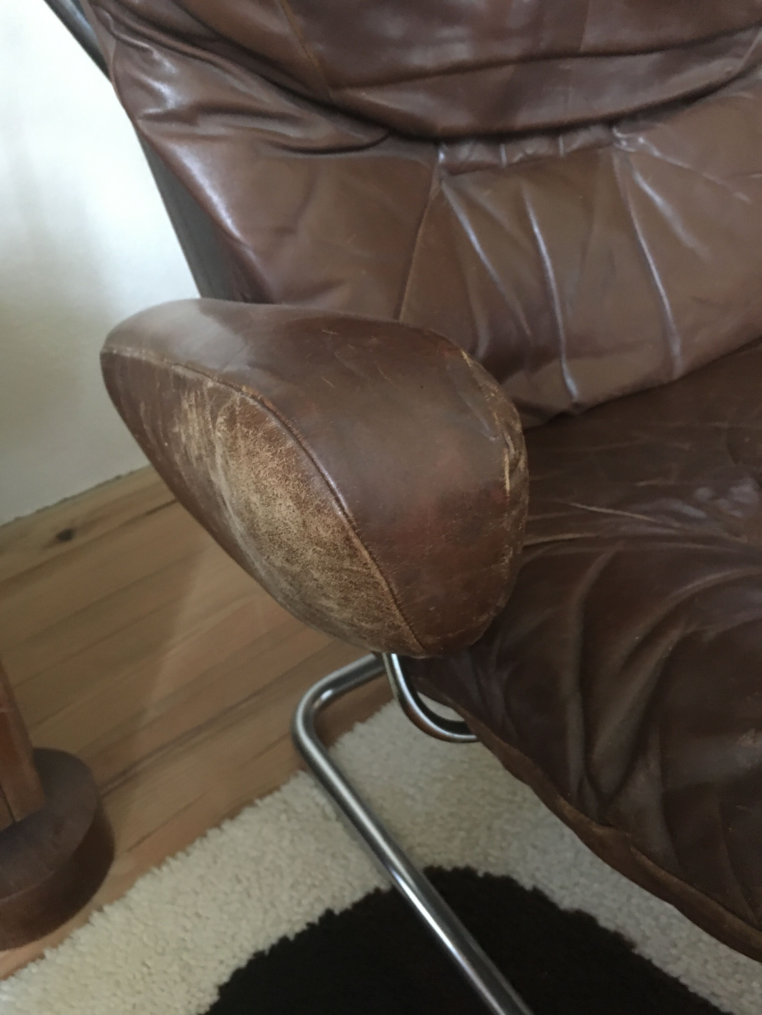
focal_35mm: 29
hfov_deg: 48.2
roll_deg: +4.6
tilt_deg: -30.6
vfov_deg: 61.7
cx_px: 381
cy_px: 508
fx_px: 851
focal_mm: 4.15
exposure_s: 1/17
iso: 400
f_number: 2.2
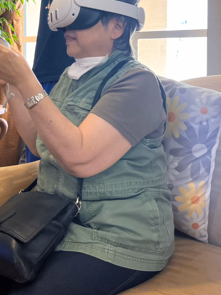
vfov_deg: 39.7
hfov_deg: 31.3
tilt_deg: -1.2
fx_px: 392
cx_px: 73
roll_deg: +1.1
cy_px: 63
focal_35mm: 46
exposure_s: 1/120
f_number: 1.5
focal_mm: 5.7
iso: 125
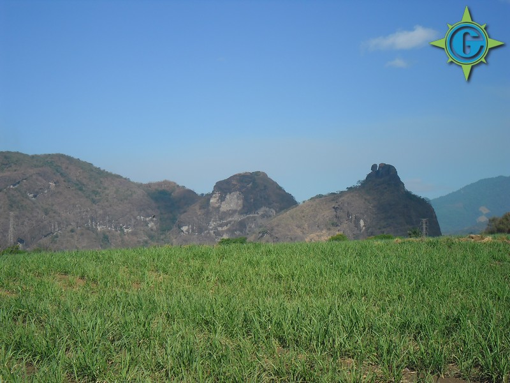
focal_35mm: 74
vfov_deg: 19.9
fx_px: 1090
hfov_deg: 26.3
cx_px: 255
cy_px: 192
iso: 80
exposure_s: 1/980
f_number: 3.9
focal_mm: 13.2
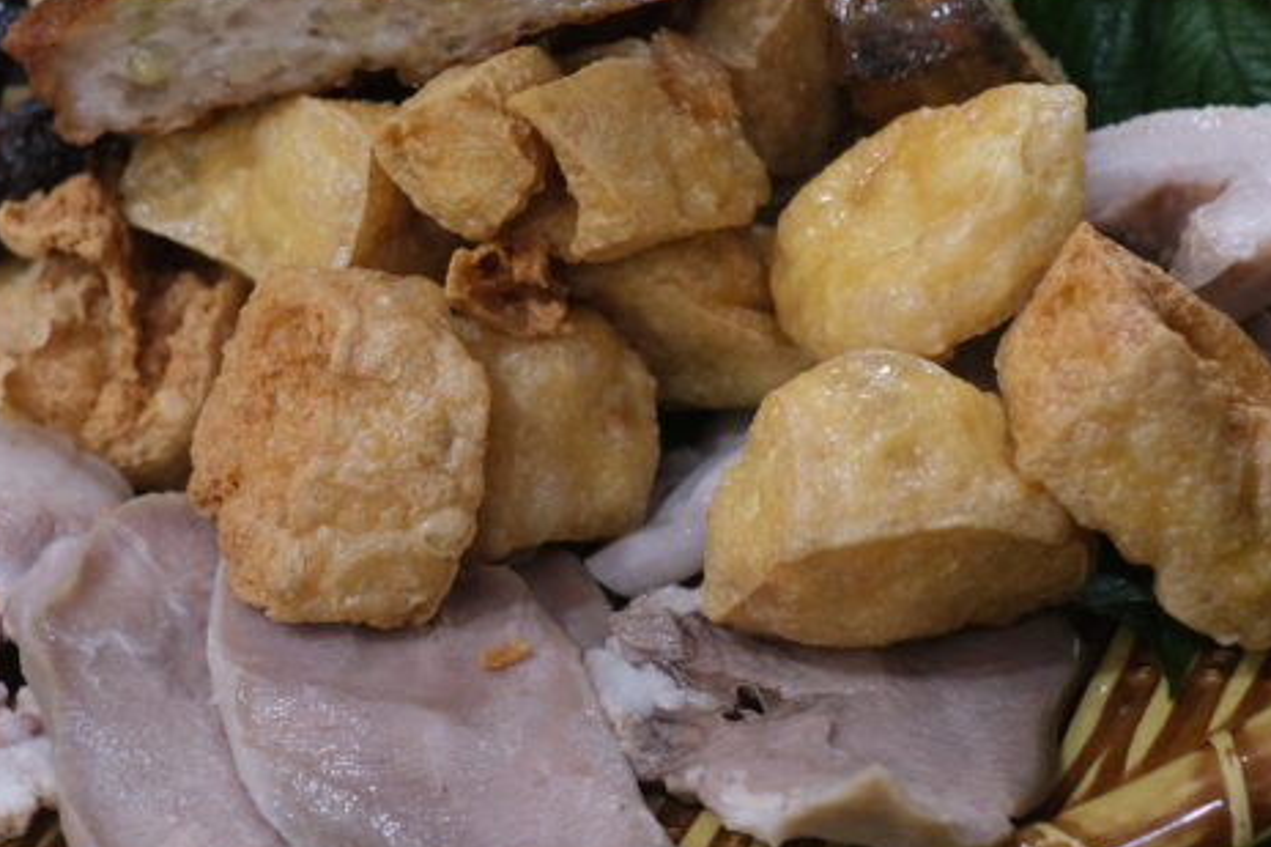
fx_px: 4129
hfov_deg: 17.5
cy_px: 237
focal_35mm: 117
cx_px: 449
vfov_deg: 11.7
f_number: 4
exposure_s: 1/75
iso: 1250
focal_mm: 35
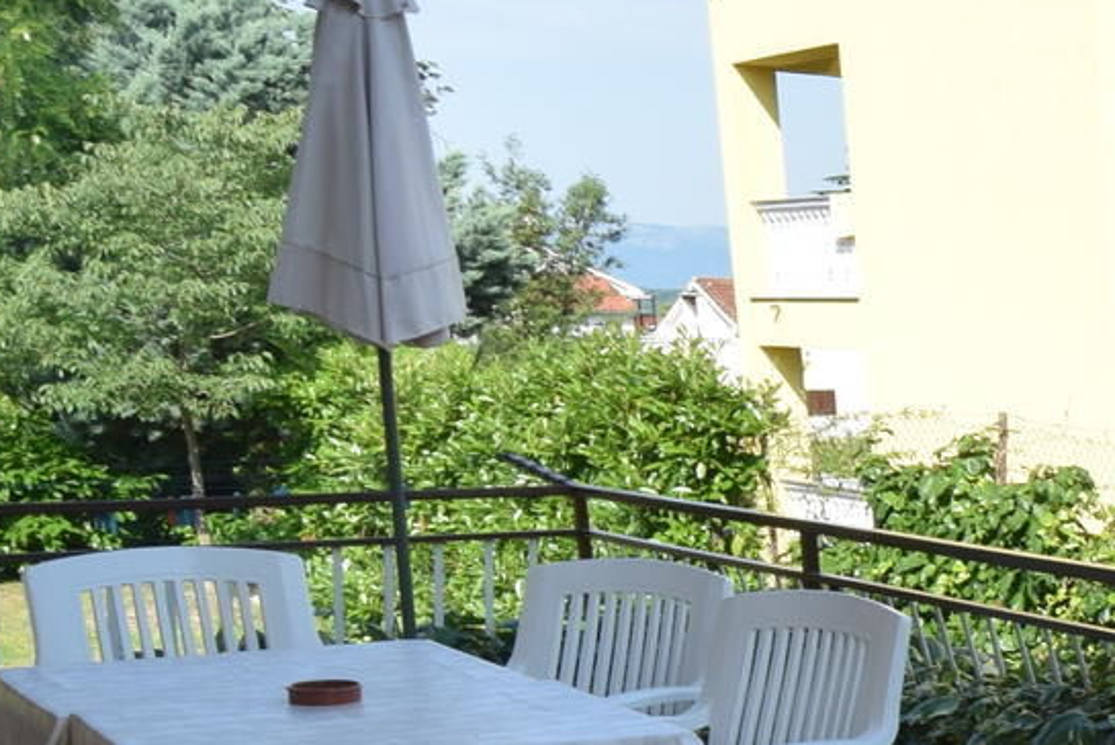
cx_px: 1772
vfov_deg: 20.1
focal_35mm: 66
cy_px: 731
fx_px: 2045
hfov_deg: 23.1
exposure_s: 1/250
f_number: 8
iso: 250
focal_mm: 10
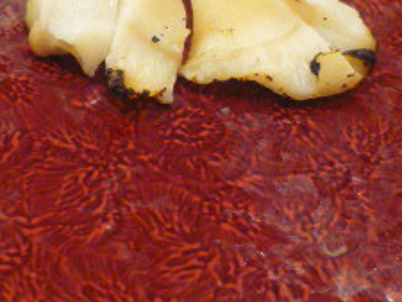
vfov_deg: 15.7
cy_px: 104
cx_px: 152
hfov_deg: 20.8
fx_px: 1092
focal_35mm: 94
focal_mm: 5.5
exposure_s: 1/20
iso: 400
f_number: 2.8
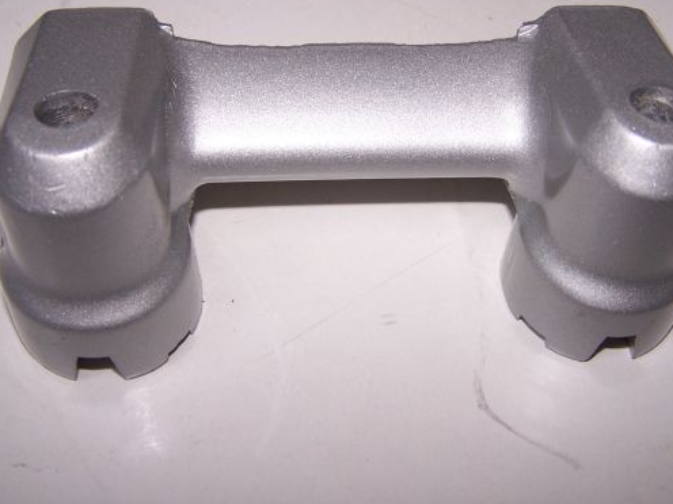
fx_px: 953
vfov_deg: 29.6
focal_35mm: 49
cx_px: 374
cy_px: 202
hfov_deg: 38.9
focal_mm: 6.3
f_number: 2.8
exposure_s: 1/60
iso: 80
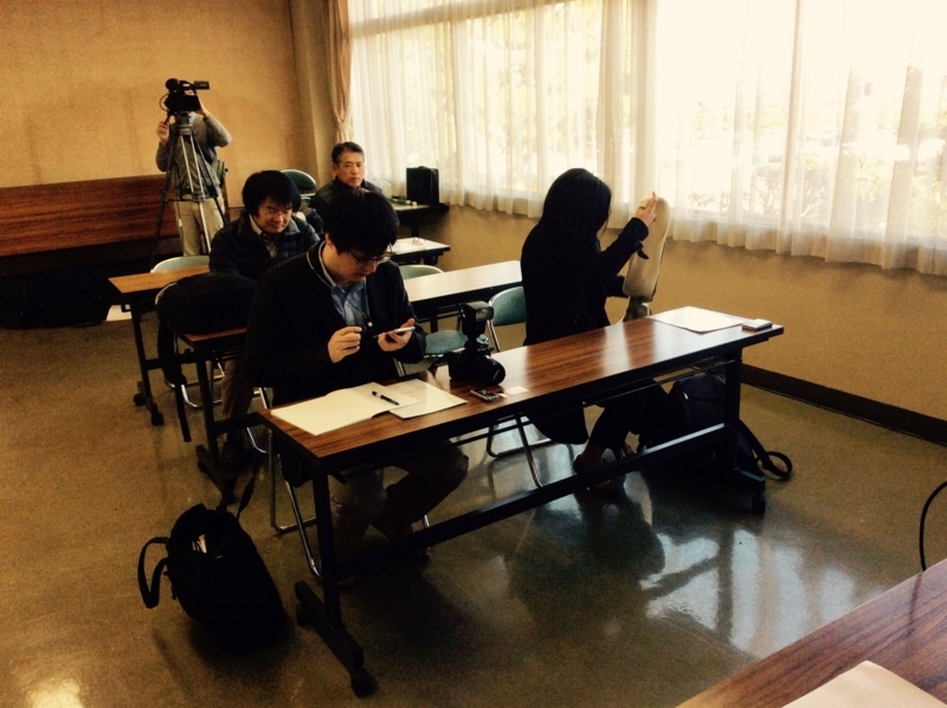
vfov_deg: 44.1
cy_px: 354
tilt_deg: -19.5
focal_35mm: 32
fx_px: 874
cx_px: 474
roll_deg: +1.2
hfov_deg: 56.9
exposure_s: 1/120
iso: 50
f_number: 2.4
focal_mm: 3.3
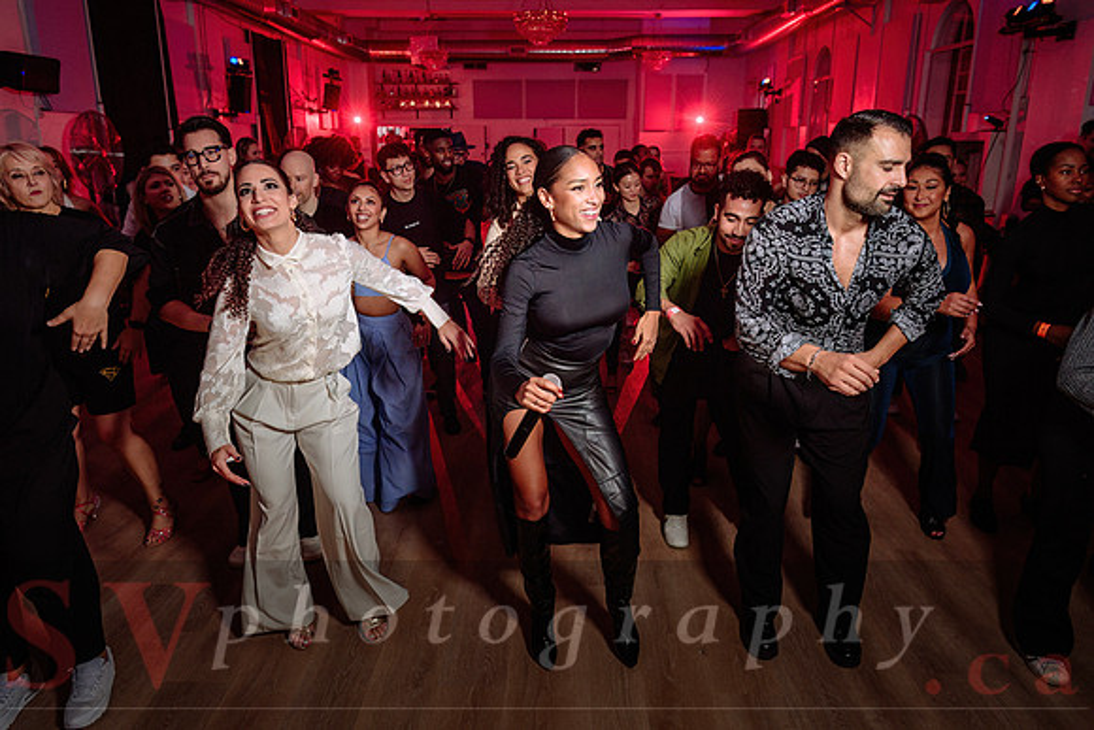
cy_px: 365
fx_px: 766
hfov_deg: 71.1
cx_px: 547
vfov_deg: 51.0
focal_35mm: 25
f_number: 4
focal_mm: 24
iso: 800
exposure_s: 1/80
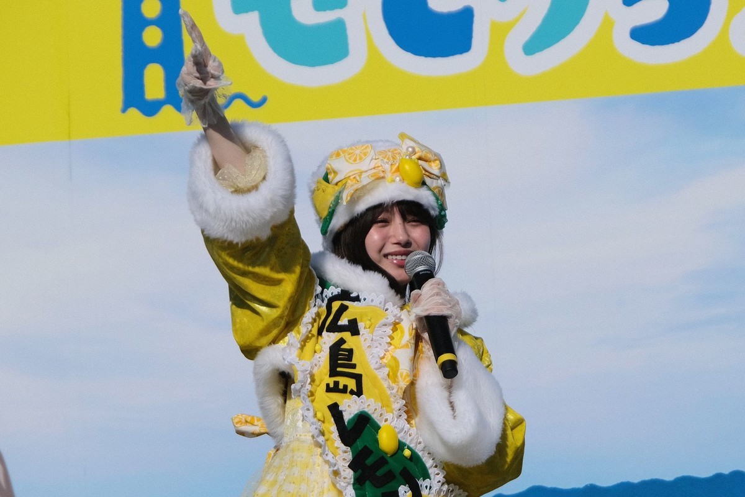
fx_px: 3601
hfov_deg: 11.8
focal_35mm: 174
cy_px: 248
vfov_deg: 7.9
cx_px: 372
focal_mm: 116.1
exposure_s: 1/6000
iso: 640
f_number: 5.6
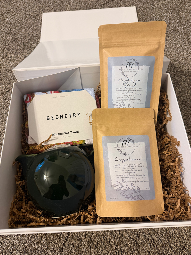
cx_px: 96
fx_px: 177
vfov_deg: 71.6
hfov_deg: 56.8
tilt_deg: -67.1
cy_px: 128
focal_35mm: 24
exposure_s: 1/60
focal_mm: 6.76
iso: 320
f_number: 1.78
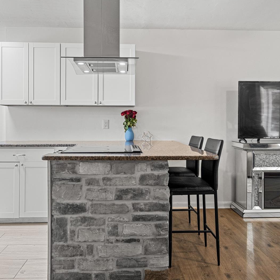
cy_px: 139
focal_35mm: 31
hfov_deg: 52.5
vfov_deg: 52.5
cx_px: 136
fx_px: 284
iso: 1600
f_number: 6.3
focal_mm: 24
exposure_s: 1/13
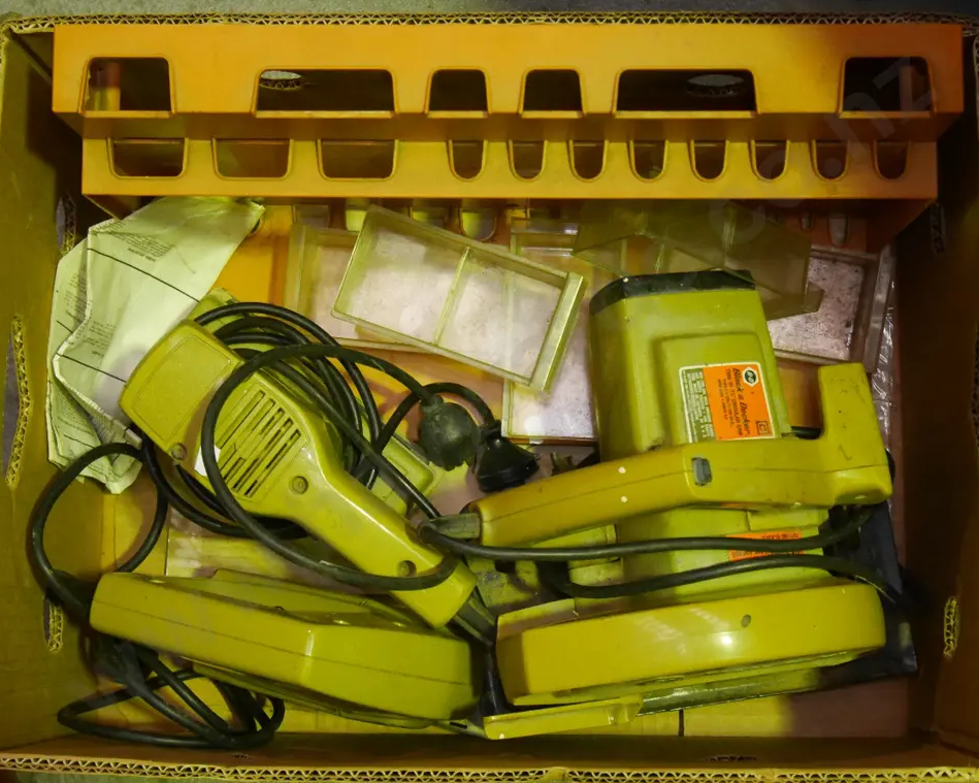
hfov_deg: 32.0
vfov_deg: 25.8
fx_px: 1709
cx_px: 500
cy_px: 392
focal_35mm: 59
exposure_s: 1/60
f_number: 5.5
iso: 3200
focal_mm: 28
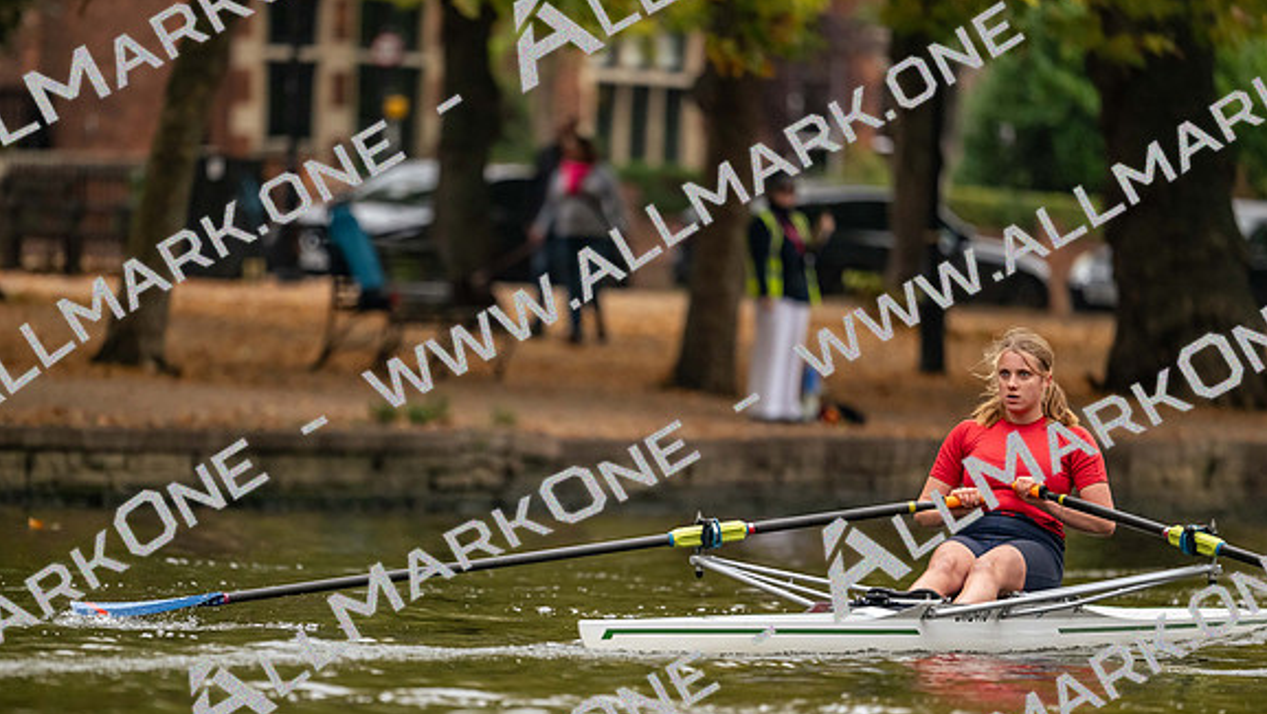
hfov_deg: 5.1
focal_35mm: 421
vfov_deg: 2.9
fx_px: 14148
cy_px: 414
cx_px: 635
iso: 2500
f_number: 4.5
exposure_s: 1/2500
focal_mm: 400
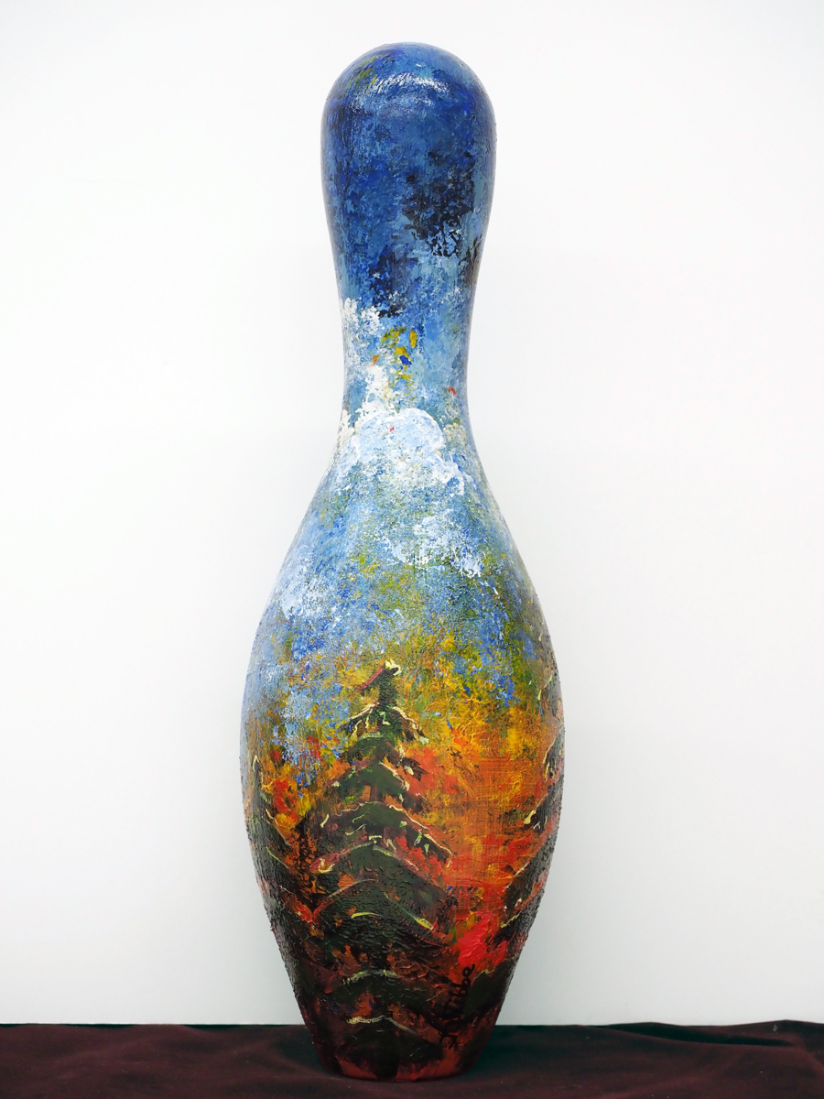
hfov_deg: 18.4
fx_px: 2539
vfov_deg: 24.4
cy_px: 550
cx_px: 412
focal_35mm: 80
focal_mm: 40
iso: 1000
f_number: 5
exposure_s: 1/80
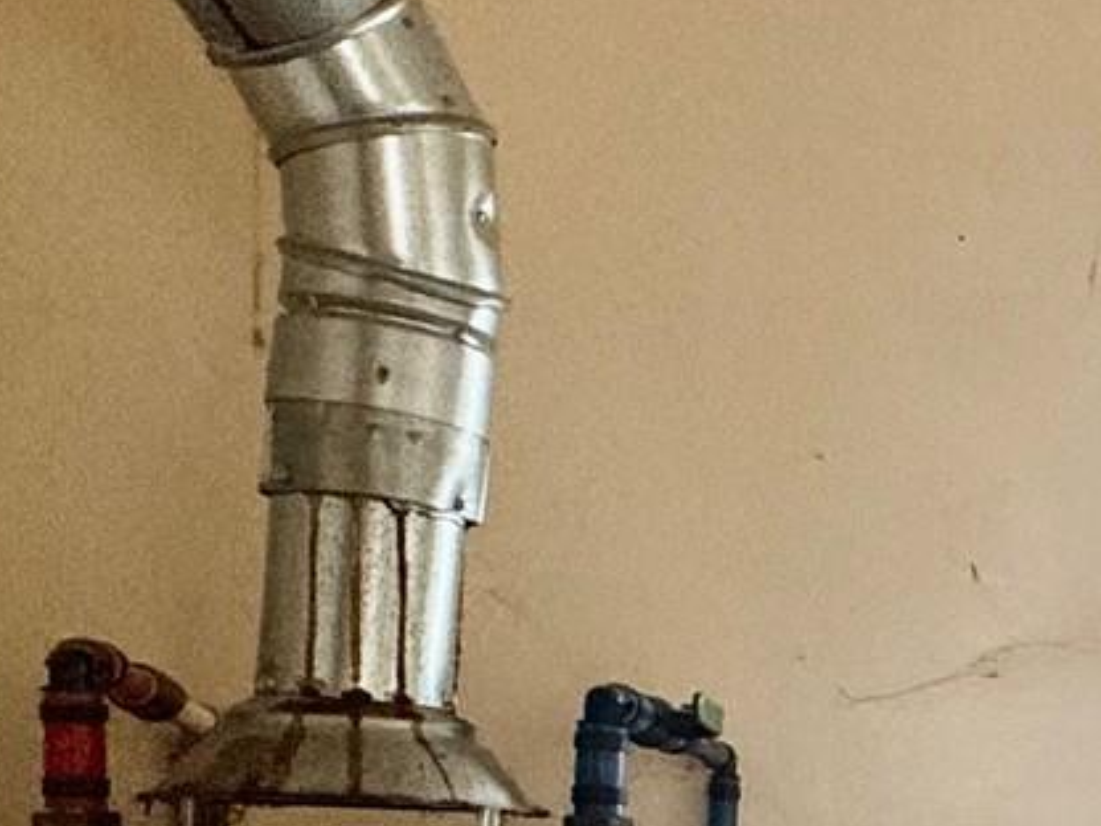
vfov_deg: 20.4
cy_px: 890
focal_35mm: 69
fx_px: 2195
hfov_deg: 20.5
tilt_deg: -1.0
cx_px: 1951
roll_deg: -0.4
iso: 160
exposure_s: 1/120
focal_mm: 2.22
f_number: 2.2
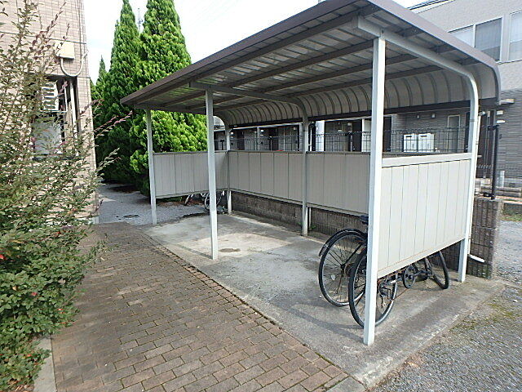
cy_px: 196
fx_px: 317
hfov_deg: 79.0
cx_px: 261
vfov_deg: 63.4
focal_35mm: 21
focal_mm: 3.7
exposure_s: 1/400
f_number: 3.5
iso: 125
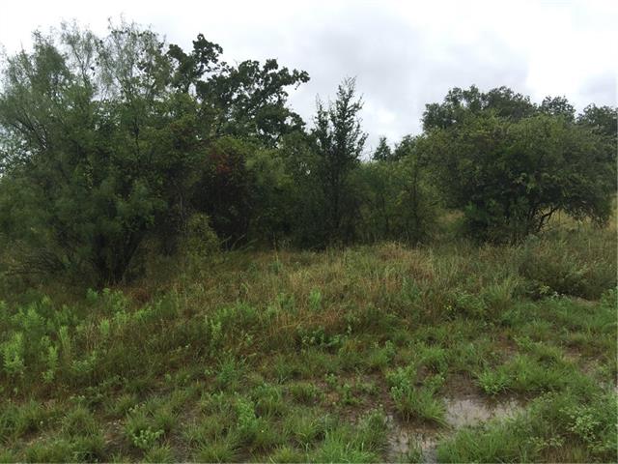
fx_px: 518
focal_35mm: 29
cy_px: 232
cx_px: 309
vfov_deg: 48.2
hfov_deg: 61.7
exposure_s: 1/920
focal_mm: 4.15
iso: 32
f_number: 2.2
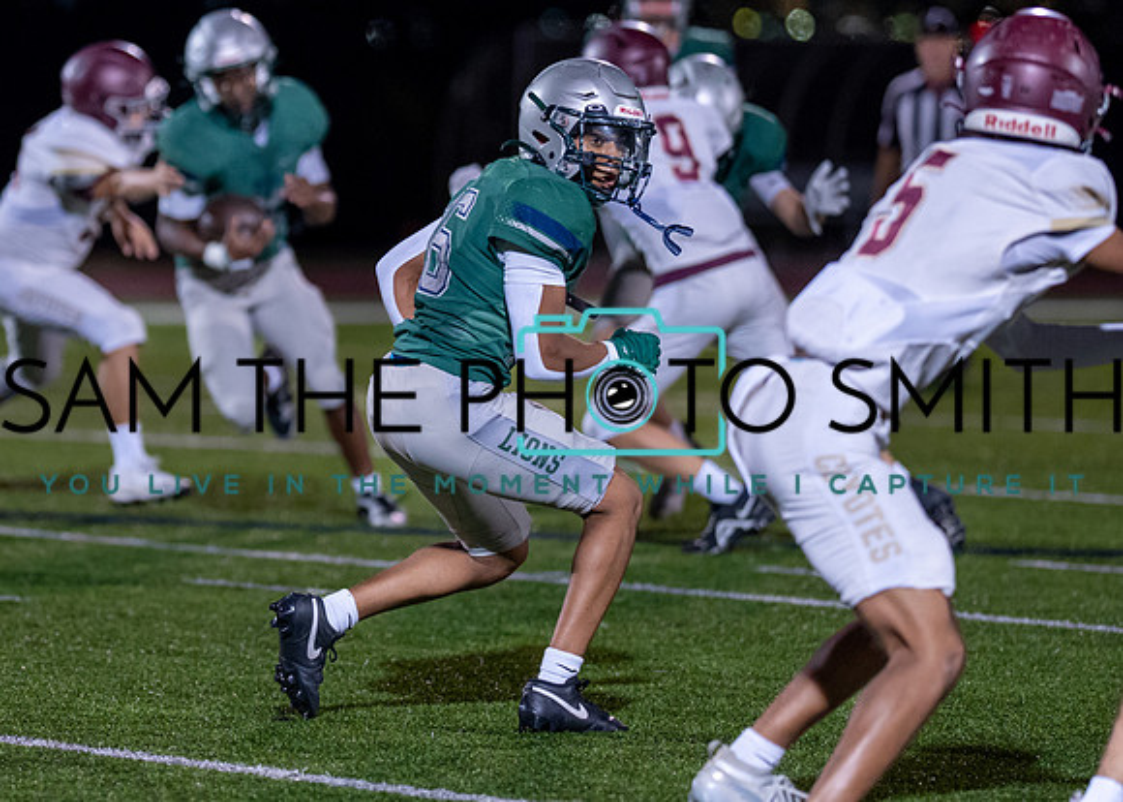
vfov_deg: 4.8
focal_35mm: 301
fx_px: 9583
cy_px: 209
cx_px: 307
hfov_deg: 6.7
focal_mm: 135
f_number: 1.8
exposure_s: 1/1250
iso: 1600
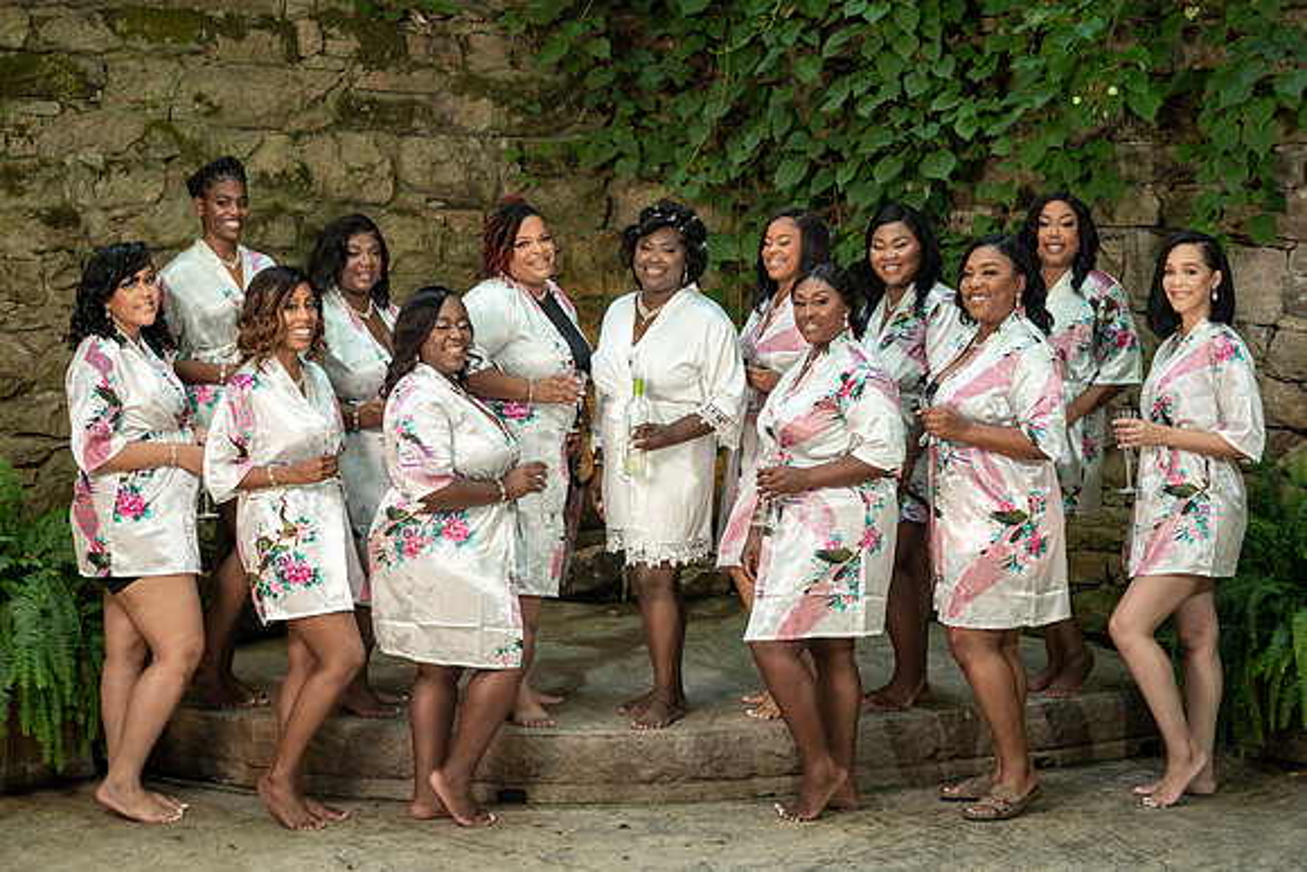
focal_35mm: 75
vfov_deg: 18.2
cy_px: 436
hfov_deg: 27.0
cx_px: 654
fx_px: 2723
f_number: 4
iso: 400
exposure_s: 1/200
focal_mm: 75
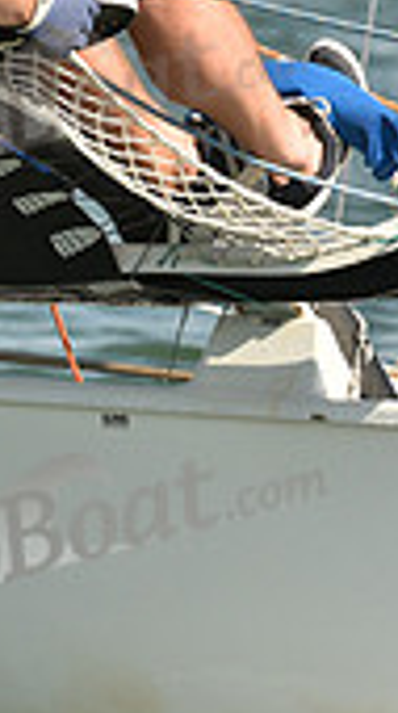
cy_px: -44
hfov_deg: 1.7
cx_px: -478
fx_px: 13500
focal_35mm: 716
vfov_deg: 3.0
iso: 400
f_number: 6.3
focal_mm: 200
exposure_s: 1/1250
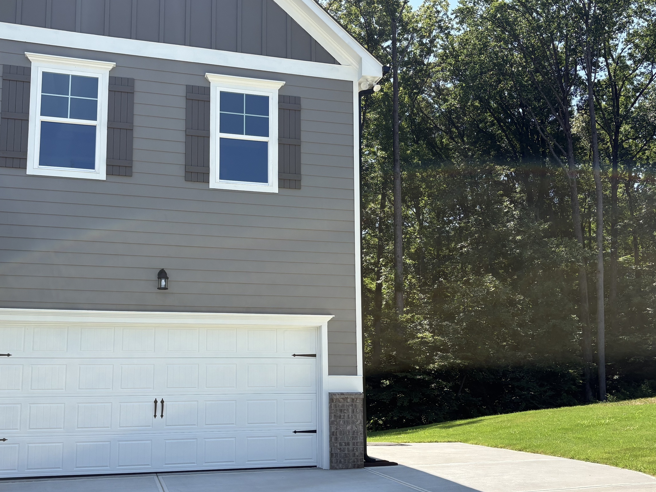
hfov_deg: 52.4
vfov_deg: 40.6
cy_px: 278
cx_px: 275
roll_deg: +0.5
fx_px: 663
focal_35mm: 35
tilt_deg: +7.9
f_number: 1.6
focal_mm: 5.96
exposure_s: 1/1484
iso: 50
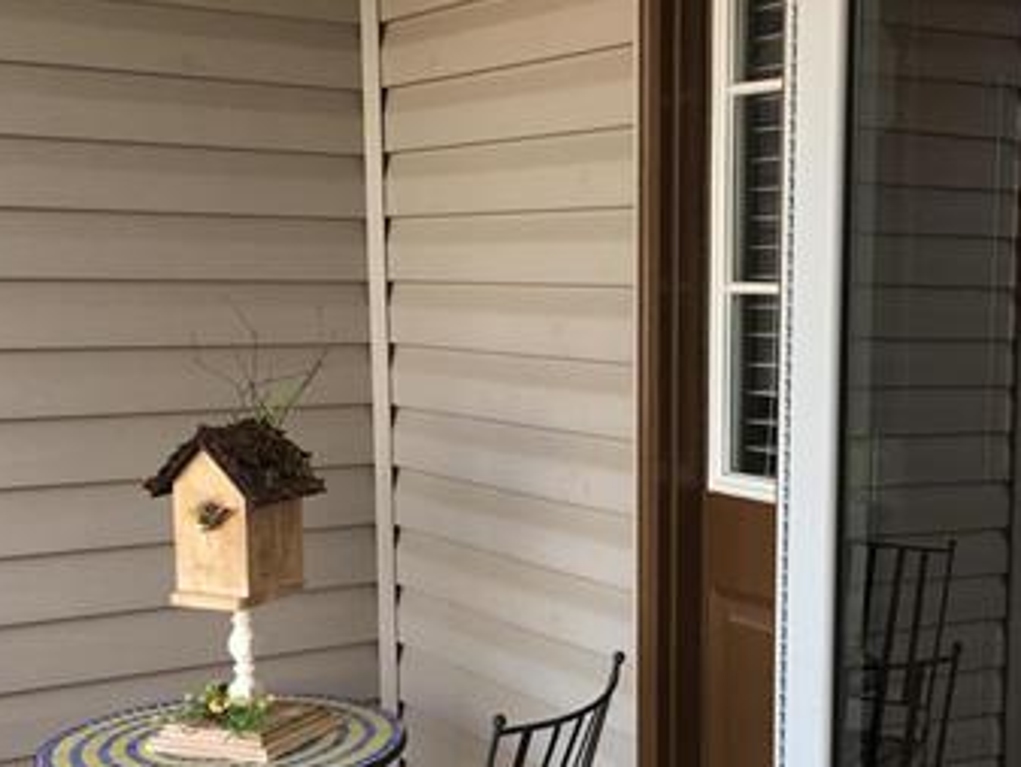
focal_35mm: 55
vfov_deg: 26.4
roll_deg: -0.5
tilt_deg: -8.8
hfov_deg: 34.6
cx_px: 691
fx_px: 1623
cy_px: 524
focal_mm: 4.15
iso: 25
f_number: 2.2
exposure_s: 1/120
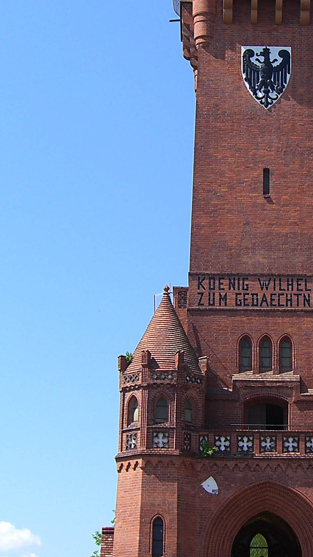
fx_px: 1298
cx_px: 270
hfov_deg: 13.6
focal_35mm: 88
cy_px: 213
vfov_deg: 24.1
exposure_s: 1/125
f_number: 8
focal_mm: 7.9
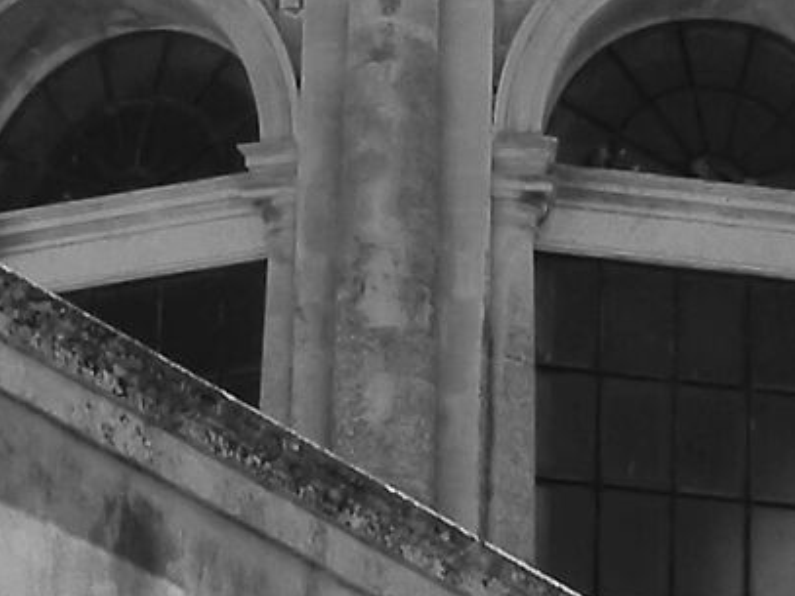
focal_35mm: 389
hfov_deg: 5.1
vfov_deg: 3.8
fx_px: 8931
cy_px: -281
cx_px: 432
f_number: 6.3
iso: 200
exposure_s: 1/800
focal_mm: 11.9
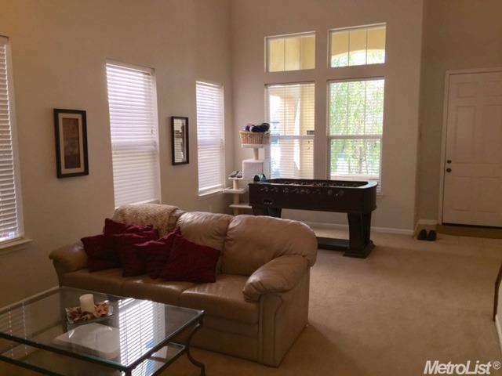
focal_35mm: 29
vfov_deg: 48.2
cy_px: 188
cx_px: 251
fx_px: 421
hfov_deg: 61.7
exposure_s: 1/81
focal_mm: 4.15
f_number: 2.2
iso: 32
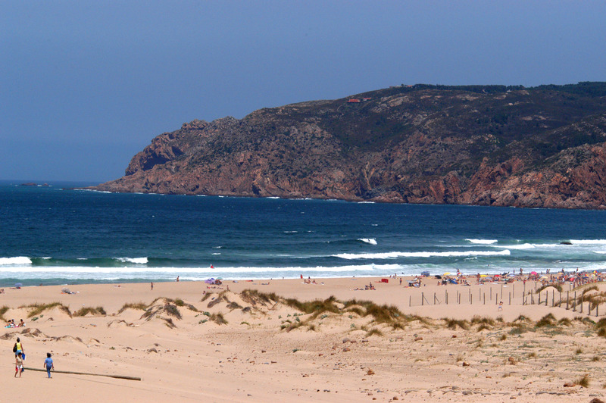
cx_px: 303
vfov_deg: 9.0
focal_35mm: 153
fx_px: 2573
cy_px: 202
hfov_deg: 13.4
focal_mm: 102
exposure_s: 1/1250
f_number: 9
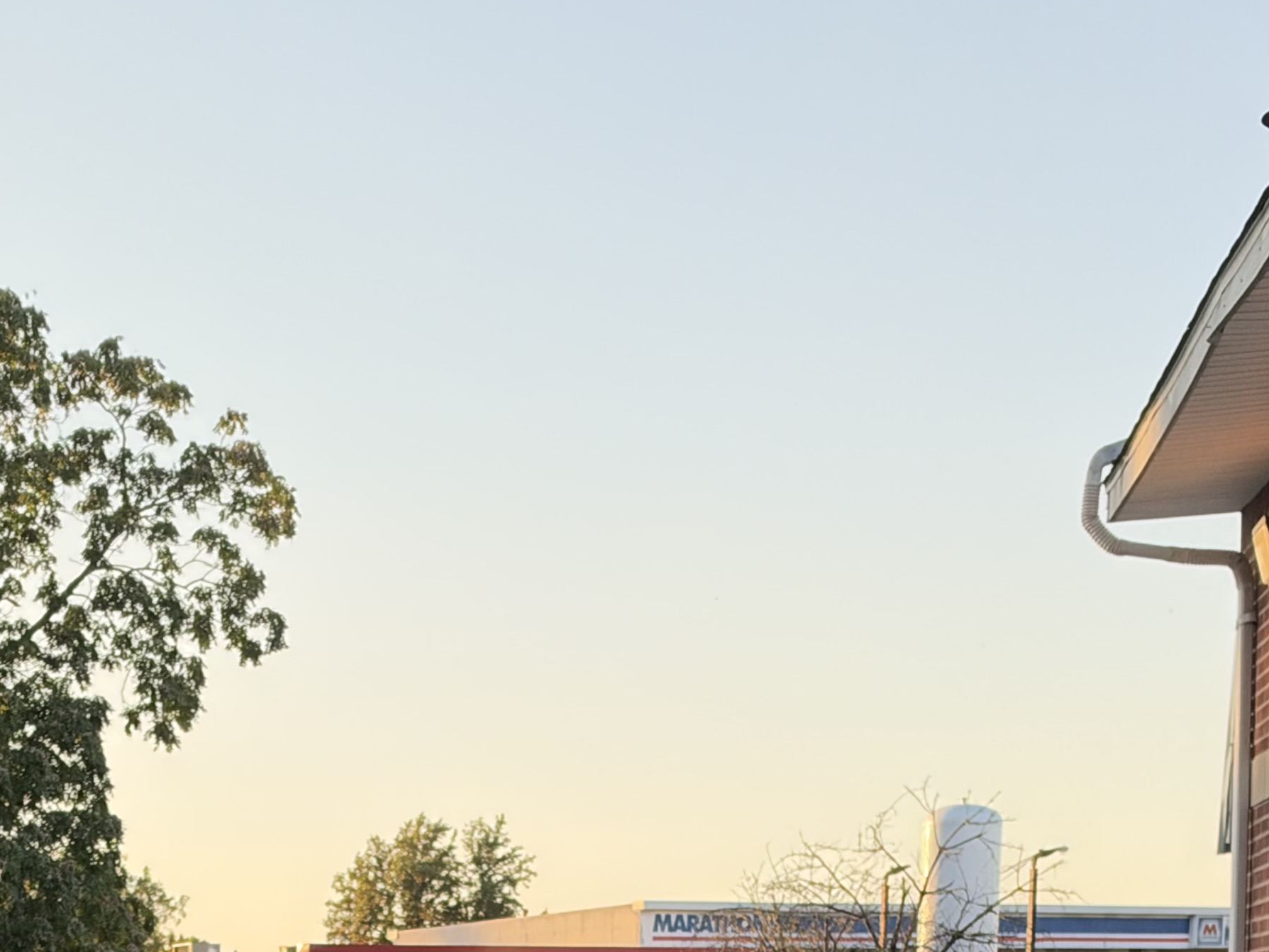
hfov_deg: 23.1
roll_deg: +0.6
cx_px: 174
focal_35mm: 83
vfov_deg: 16.0
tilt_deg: -6.5
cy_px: 1512
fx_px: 3043
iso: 100
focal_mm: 6.93
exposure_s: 1/837
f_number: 1.8
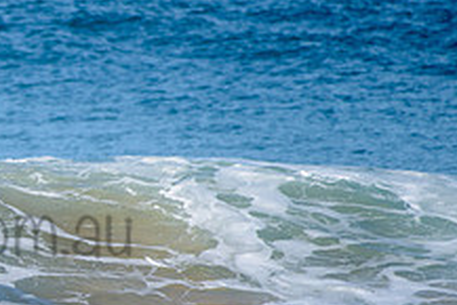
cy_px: 207
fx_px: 17009
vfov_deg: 1.0
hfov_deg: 1.5
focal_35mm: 1339
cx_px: -91
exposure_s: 1/2000
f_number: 5.6
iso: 160
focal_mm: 500
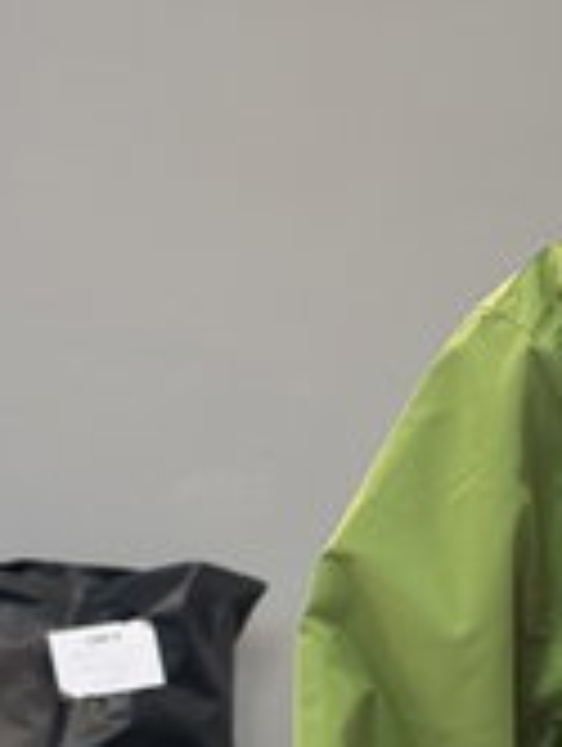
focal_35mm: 154
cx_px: 886
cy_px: 731
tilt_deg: -5.3
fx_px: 3325
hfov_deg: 9.4
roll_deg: +1.2
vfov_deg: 12.7
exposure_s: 1/50
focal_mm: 6.76
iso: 64
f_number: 1.78
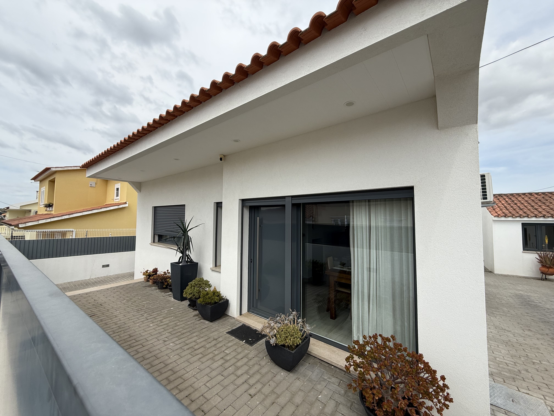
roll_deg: -1.4
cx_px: 277
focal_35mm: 14
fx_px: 224
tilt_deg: +2.8
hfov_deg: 102.1
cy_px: 208
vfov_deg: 85.7
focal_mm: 2.22
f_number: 2.2
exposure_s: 1/1211
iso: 50
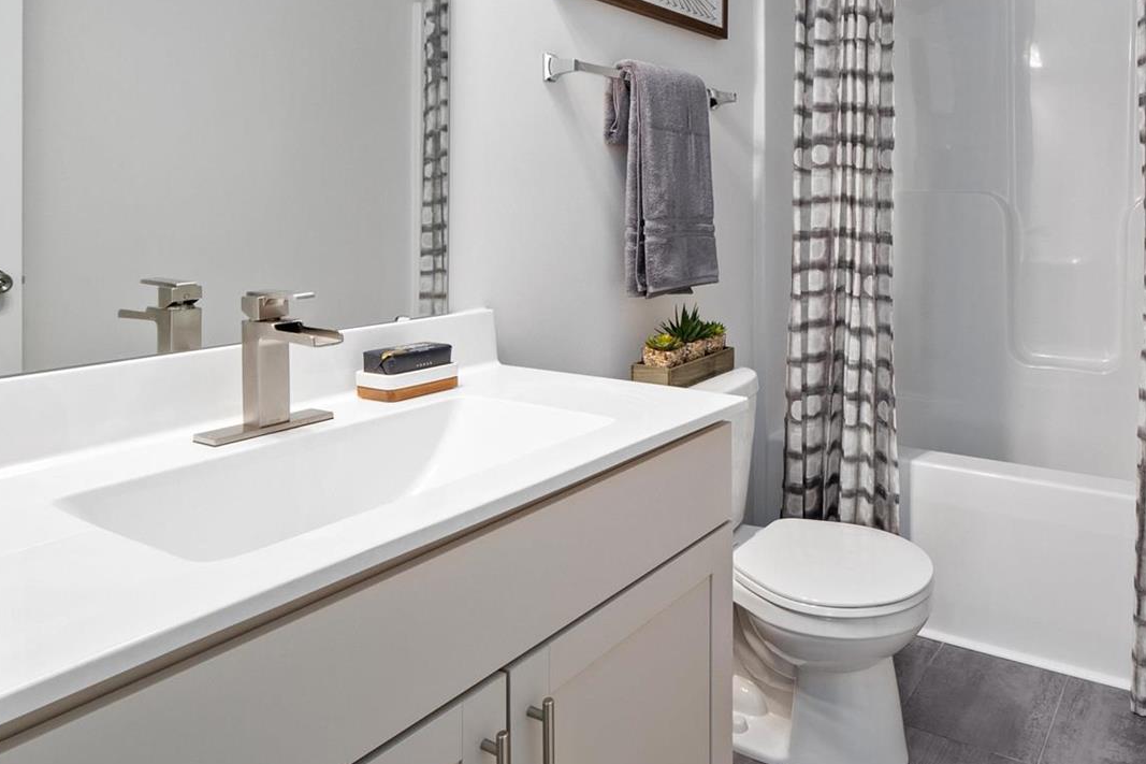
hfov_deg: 65.4
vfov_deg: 46.4
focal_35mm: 27
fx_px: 859
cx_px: 774
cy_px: 201
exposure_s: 1/2
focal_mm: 9
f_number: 10
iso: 400
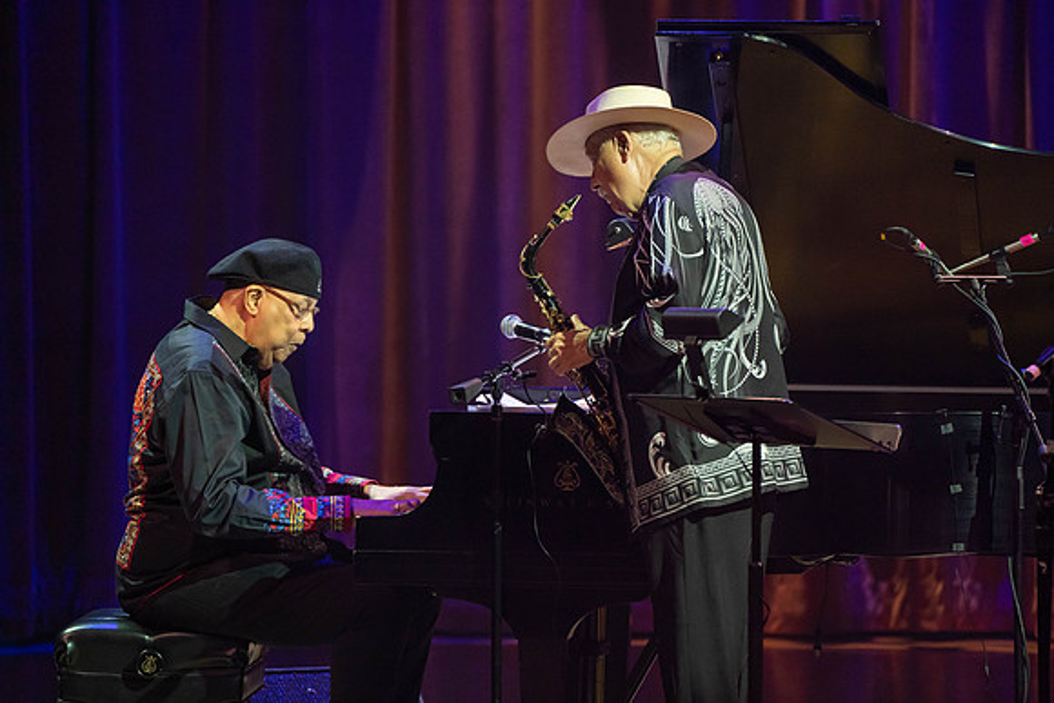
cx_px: 527
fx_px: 10923
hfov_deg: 5.5
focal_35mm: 373
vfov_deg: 3.7
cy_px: 352
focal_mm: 373
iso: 3200
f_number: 5.6
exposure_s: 1/250
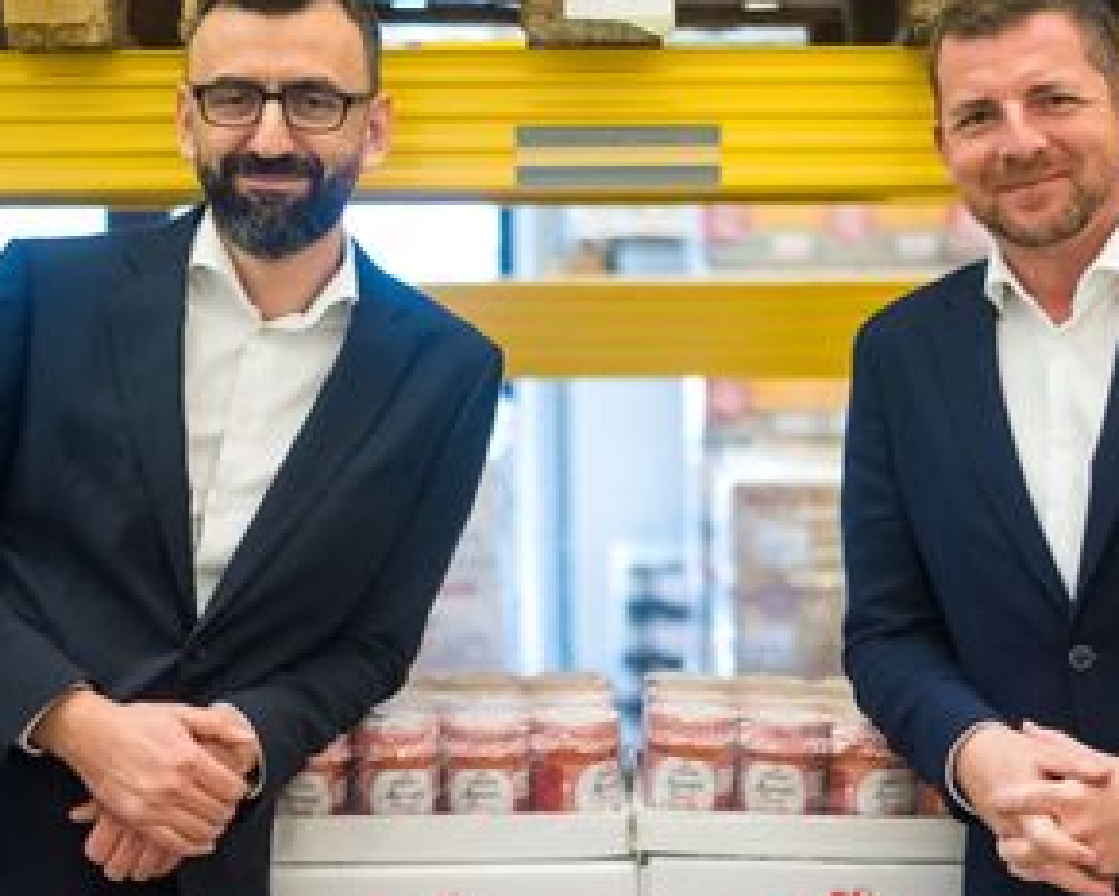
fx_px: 2749
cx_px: 668
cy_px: 502
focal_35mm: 83
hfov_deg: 23.0
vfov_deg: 18.5
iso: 4000
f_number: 1.8
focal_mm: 50
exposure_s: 1/200
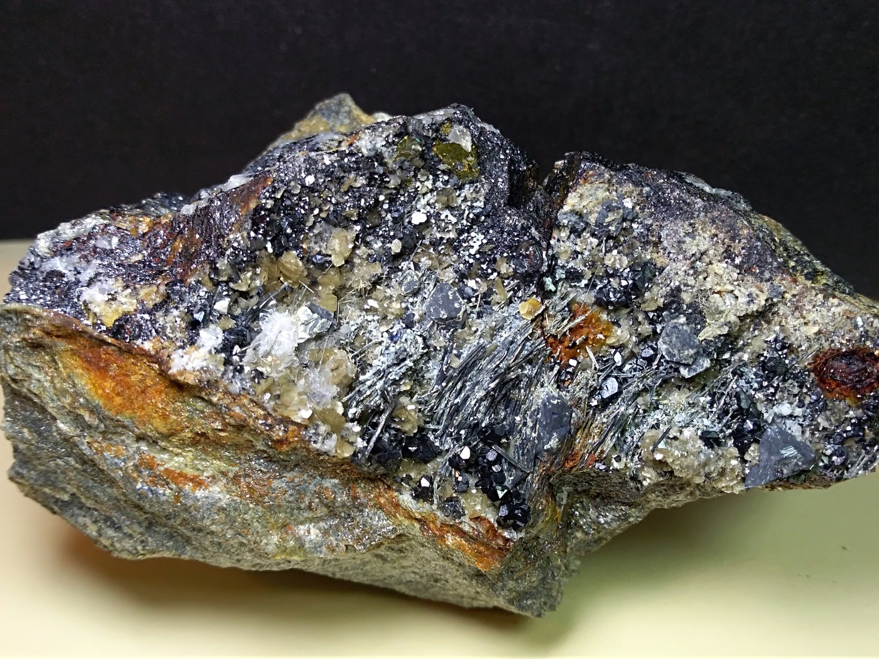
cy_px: 330
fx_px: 660
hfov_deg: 67.3
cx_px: 440
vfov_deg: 53.1
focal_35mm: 26
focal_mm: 3.54
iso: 170
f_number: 2
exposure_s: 1/100
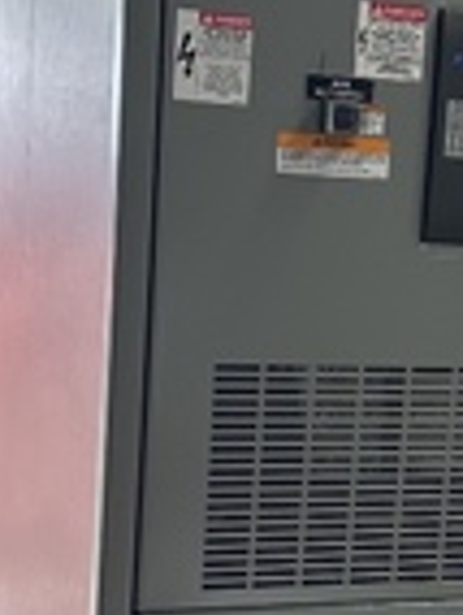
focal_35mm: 108
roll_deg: -4.9
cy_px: 485
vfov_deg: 18.0
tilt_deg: -12.9
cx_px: 485
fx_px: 1920
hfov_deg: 13.5
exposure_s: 1/120
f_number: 1.78
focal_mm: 6.86
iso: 125
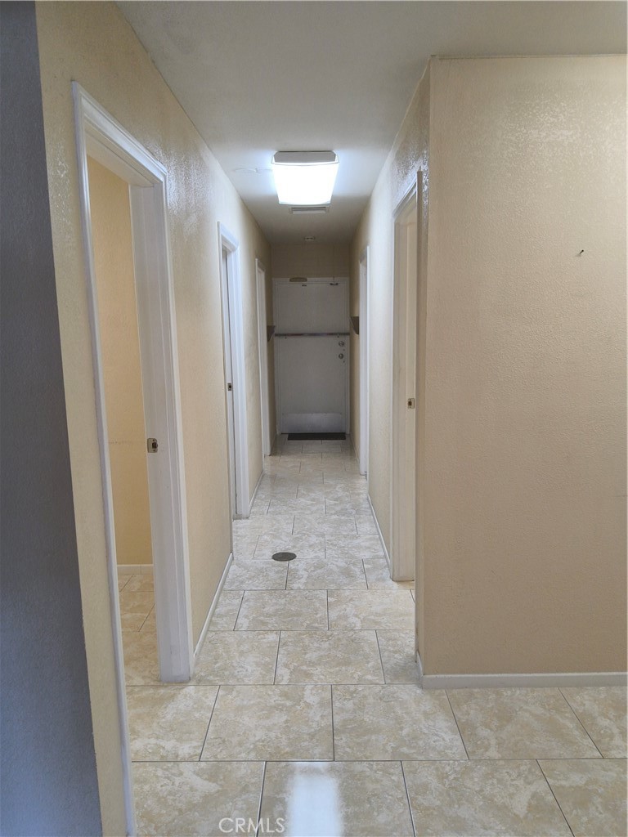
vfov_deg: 69.4
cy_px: 418
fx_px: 605
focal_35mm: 25
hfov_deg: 54.9
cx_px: 314
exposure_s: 1/120
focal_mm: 3.08
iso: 100
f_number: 2
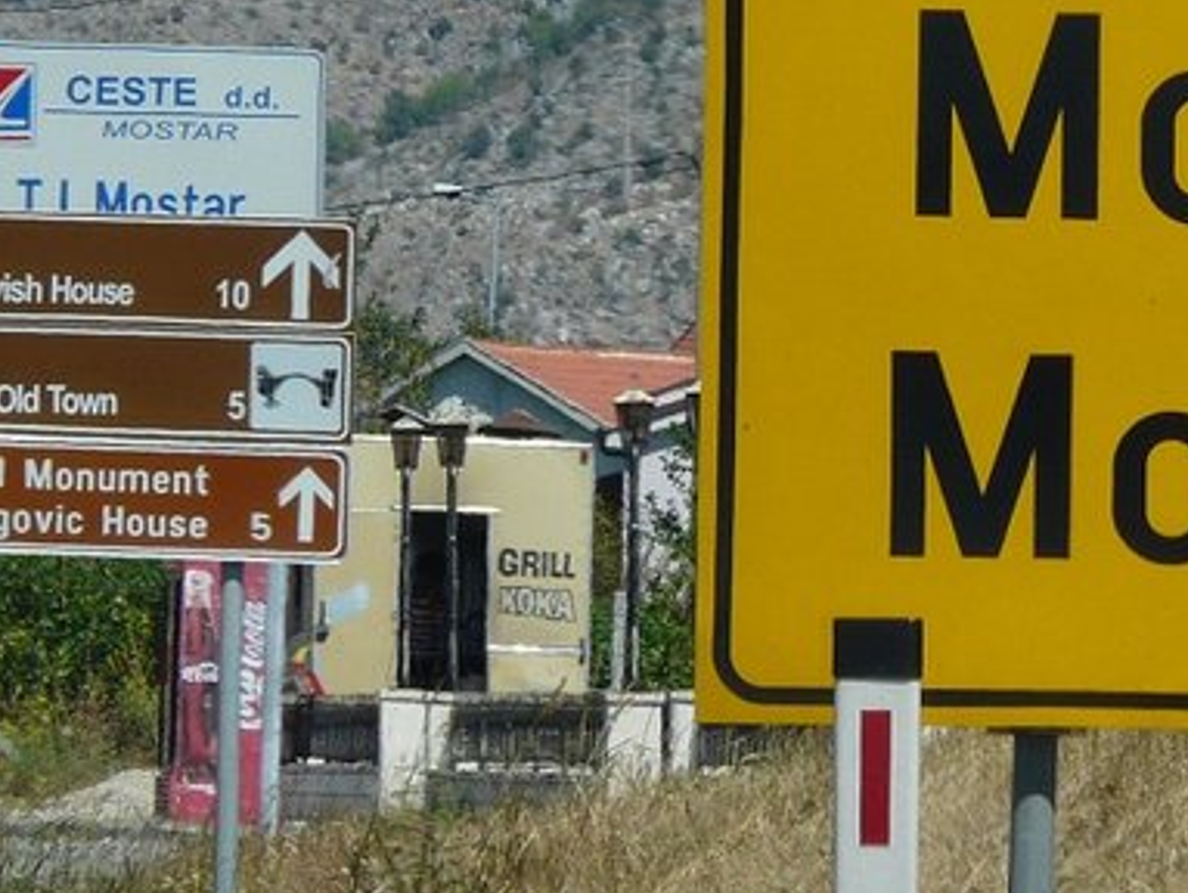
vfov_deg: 2.1
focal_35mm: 721
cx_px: 1387
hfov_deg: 2.7
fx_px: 24768
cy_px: 189
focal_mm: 44.4
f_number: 5.6
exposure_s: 1/500
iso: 100
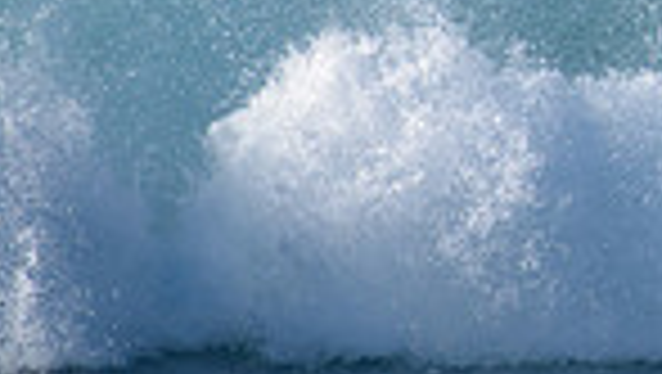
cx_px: 1229
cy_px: -255
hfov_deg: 1.0
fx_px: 37388
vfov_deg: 0.6
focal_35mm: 2128
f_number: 5.6
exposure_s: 1/2000
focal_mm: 500
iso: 250
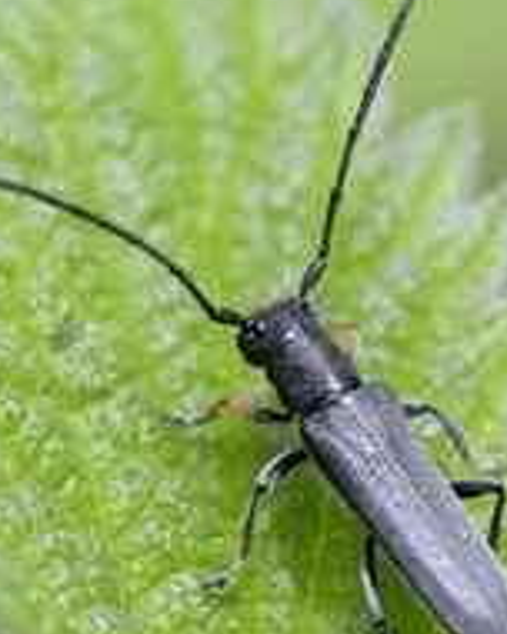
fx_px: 4858
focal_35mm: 259
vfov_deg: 7.5
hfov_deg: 6.0
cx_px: 230
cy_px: 342
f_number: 8
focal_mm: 105
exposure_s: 1/250
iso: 640
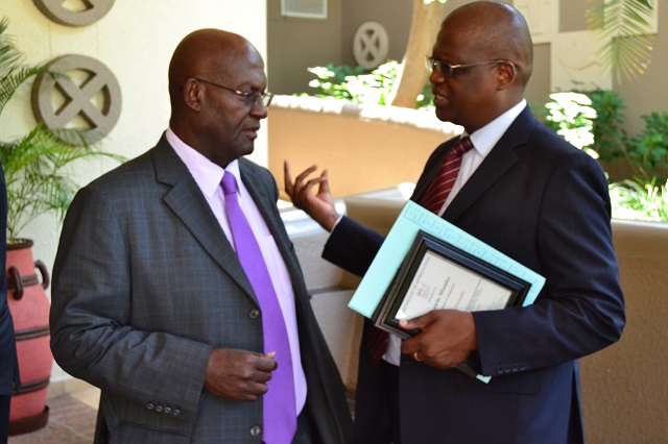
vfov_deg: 23.8
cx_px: 334
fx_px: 1057
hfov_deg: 35.1
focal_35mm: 57
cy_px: 222
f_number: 8
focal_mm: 38
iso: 800
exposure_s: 1/60
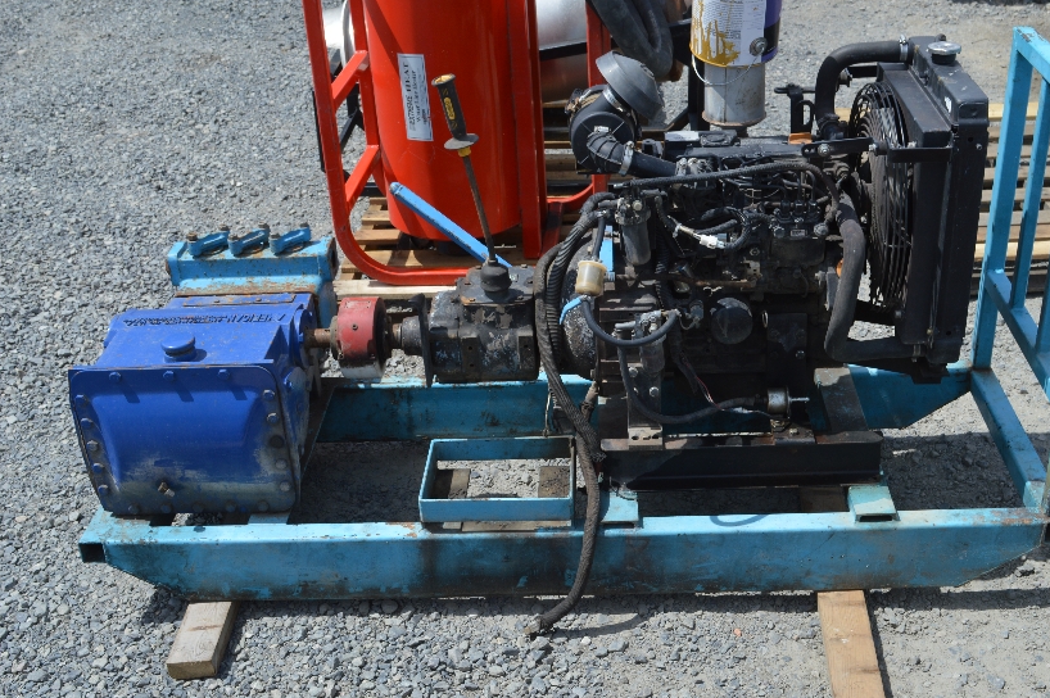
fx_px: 1282
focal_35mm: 44
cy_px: 314
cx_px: 566
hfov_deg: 44.5
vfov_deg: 30.4
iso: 100
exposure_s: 1/250
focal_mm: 24
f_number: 8
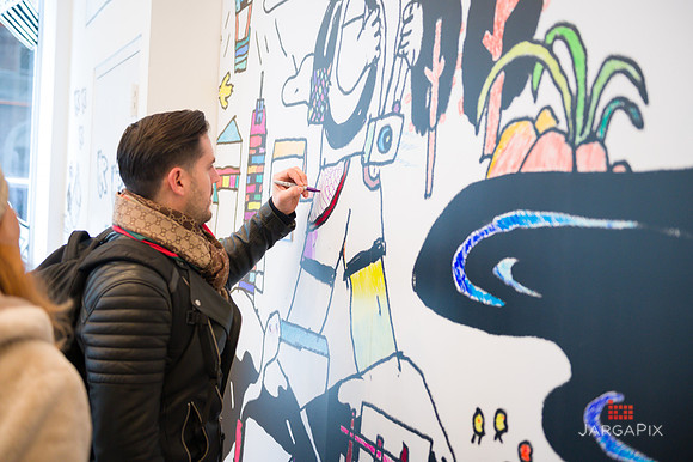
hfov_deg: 44.5
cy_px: 231
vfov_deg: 30.5
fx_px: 846
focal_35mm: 44
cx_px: 346
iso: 2500
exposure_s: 1/200
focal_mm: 44
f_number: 3.5
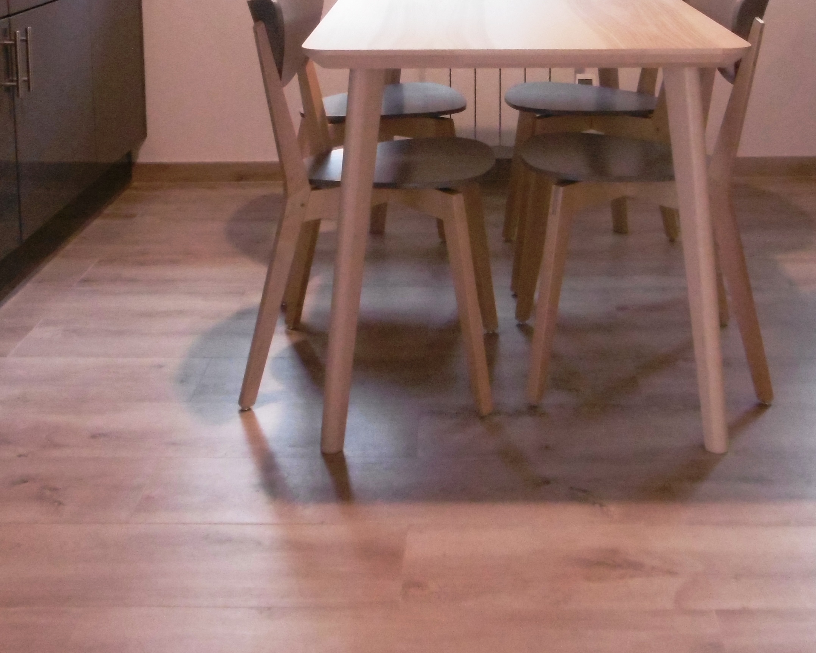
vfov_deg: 28.7
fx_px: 1207
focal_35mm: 50
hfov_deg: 37.3
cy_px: 34
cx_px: 454
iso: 400
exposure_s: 1/40
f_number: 3.1
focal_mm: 4.3
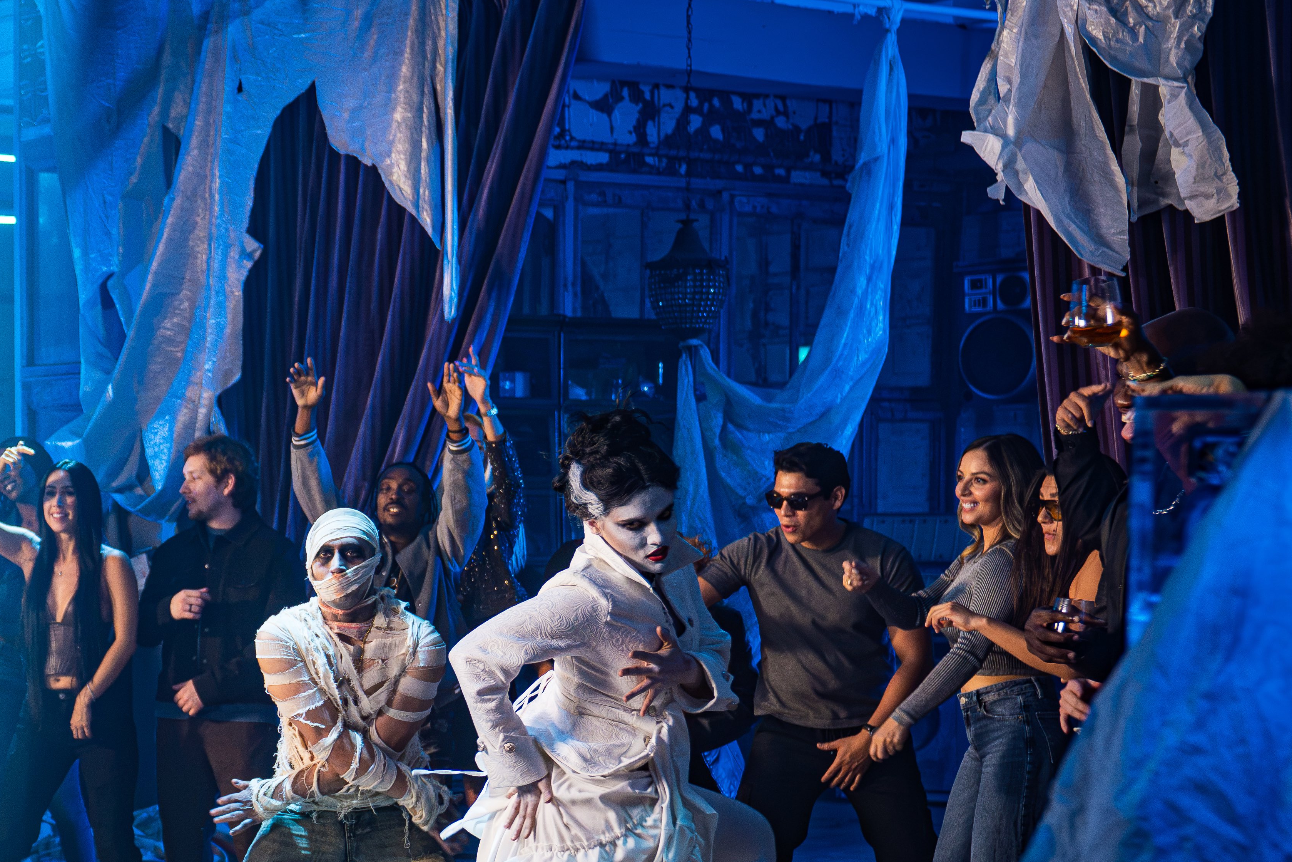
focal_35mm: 84
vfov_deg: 16.2
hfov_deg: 23.6
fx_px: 3014
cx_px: 155
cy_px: 652
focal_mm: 47
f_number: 2.8
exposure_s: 1/320
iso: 2000
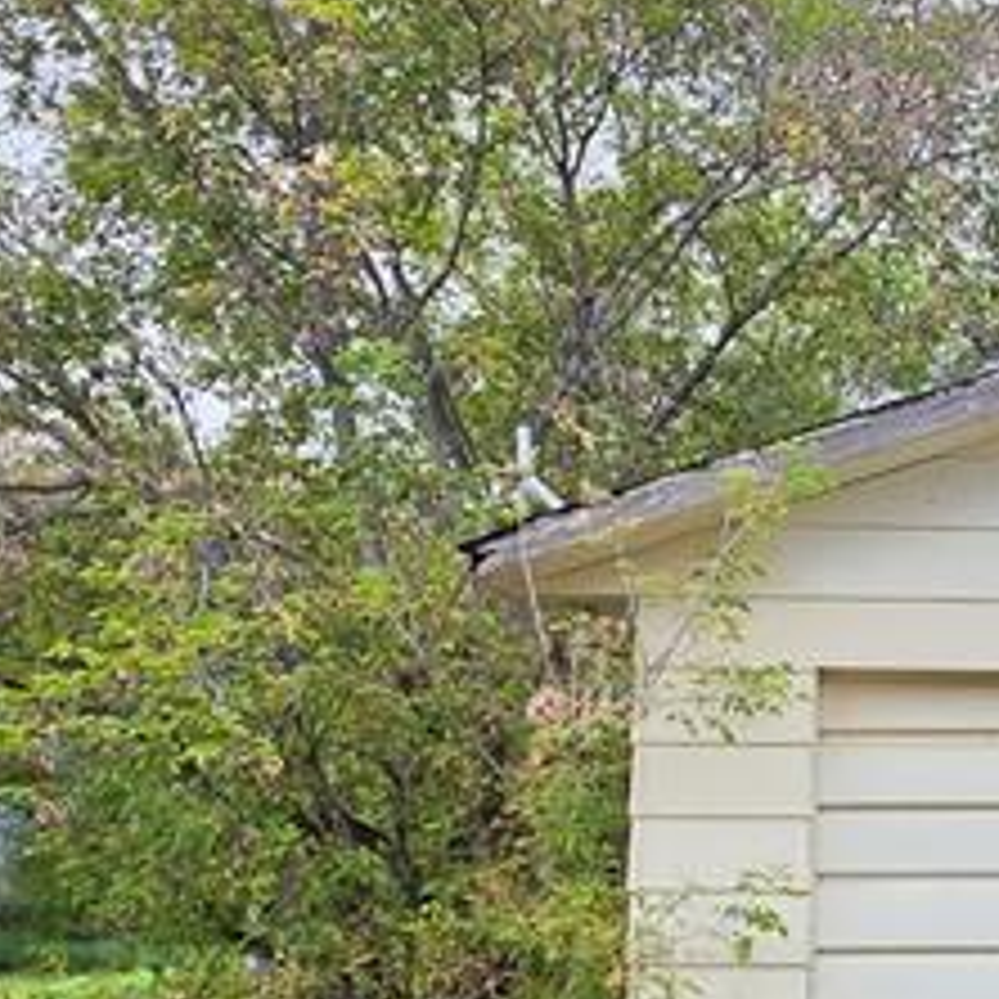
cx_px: 1076
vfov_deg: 31.6
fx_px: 1730
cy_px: 756
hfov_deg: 29.3
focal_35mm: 53
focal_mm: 2.2
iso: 80
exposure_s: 1/120
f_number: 1.9
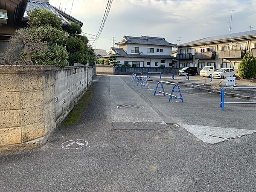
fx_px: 192
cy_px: 96
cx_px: 128
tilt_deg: -9.5
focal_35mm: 26
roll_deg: -0.2
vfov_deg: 53.1
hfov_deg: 67.3
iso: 25
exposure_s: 1/324
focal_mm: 4.25
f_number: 1.8
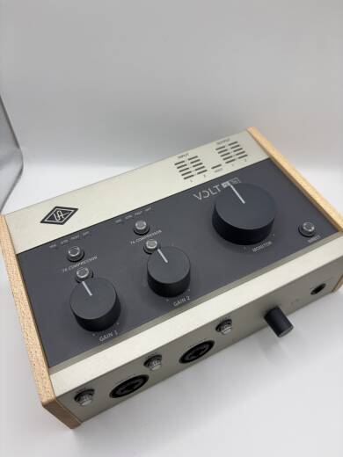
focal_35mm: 26
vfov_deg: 67.3
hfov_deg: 53.1
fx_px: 344
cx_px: 172
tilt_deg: -51.5
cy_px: 228
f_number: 1.6
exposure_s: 1/120
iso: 50
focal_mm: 5.96
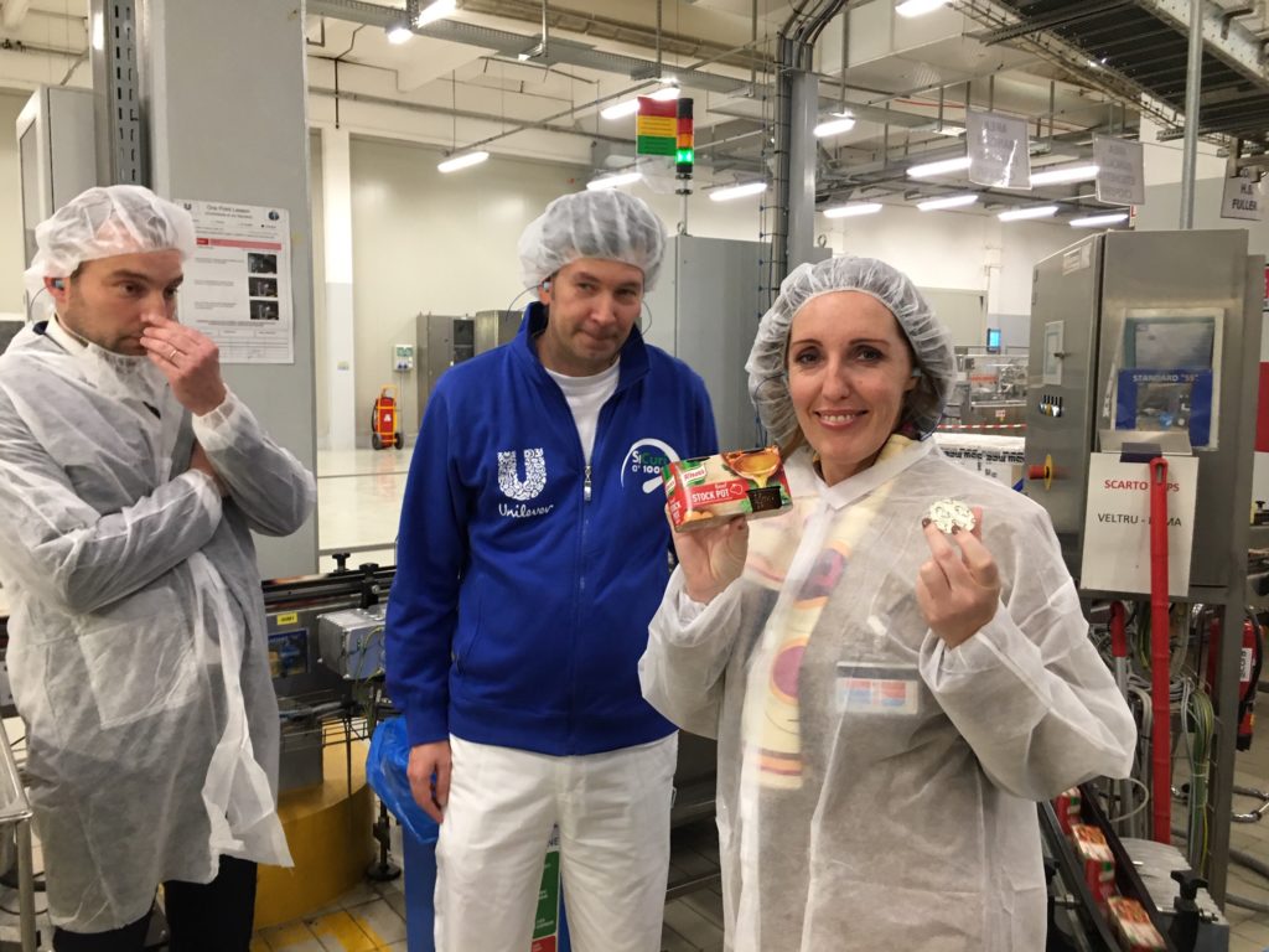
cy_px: 476
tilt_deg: -5.4
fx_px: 1063
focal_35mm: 29
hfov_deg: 61.7
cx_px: 634
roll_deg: +0.0
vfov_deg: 48.2
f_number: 2.2
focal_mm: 4.15
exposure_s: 1/17
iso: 80
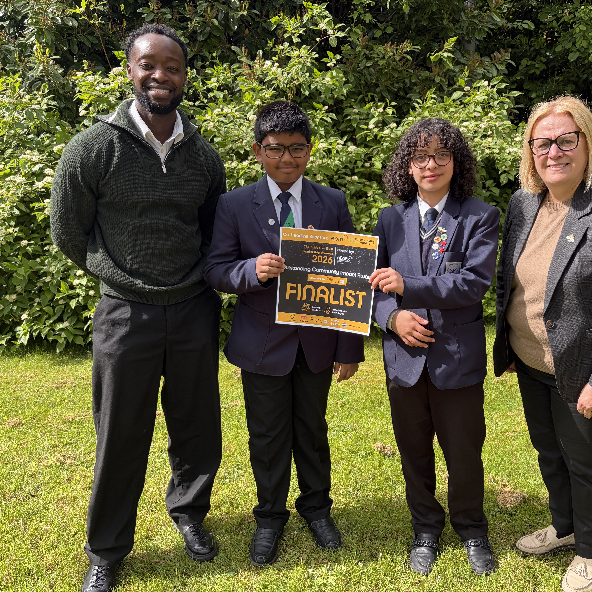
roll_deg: +2.4
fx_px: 600
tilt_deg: -12.2
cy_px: 299
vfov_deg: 52.5
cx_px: 348
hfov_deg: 52.3
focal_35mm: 31
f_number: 1.6
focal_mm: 5.96
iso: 50
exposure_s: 1/820
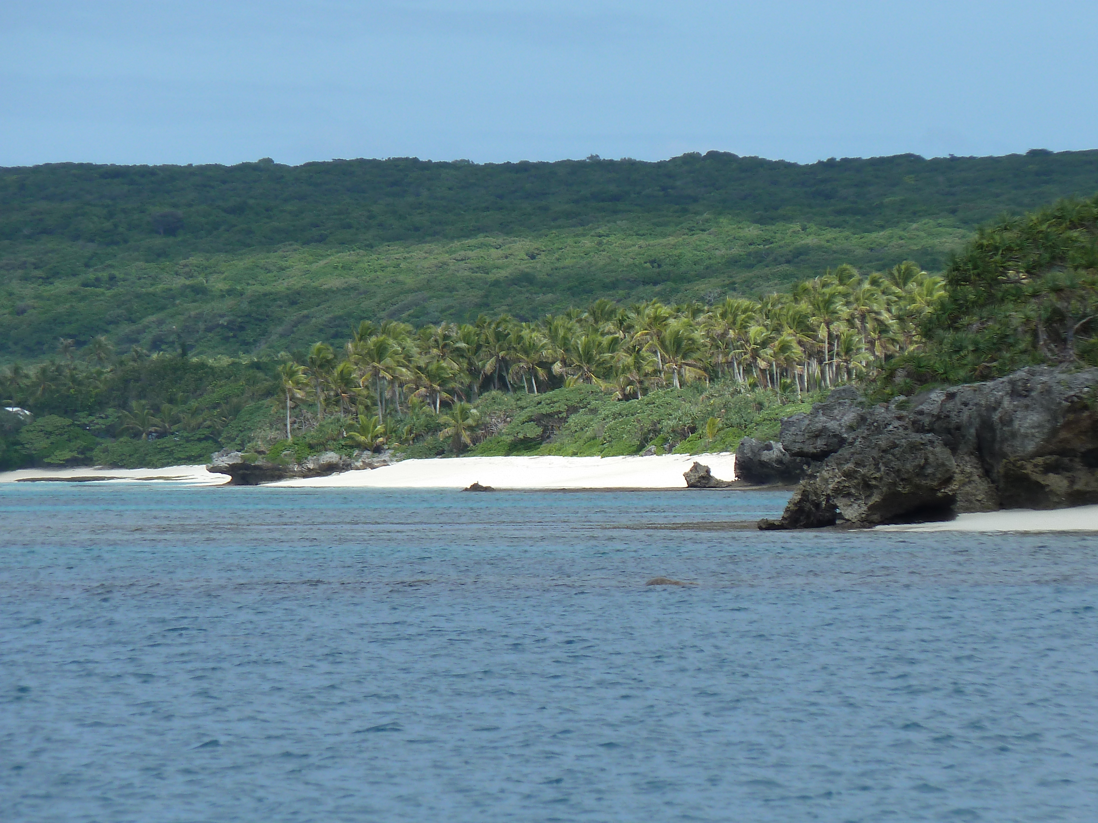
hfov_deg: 5.0
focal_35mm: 399
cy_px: 412
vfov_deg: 3.7
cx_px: 549
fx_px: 12656
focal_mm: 49.2
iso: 80
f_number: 5.6
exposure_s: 1/400
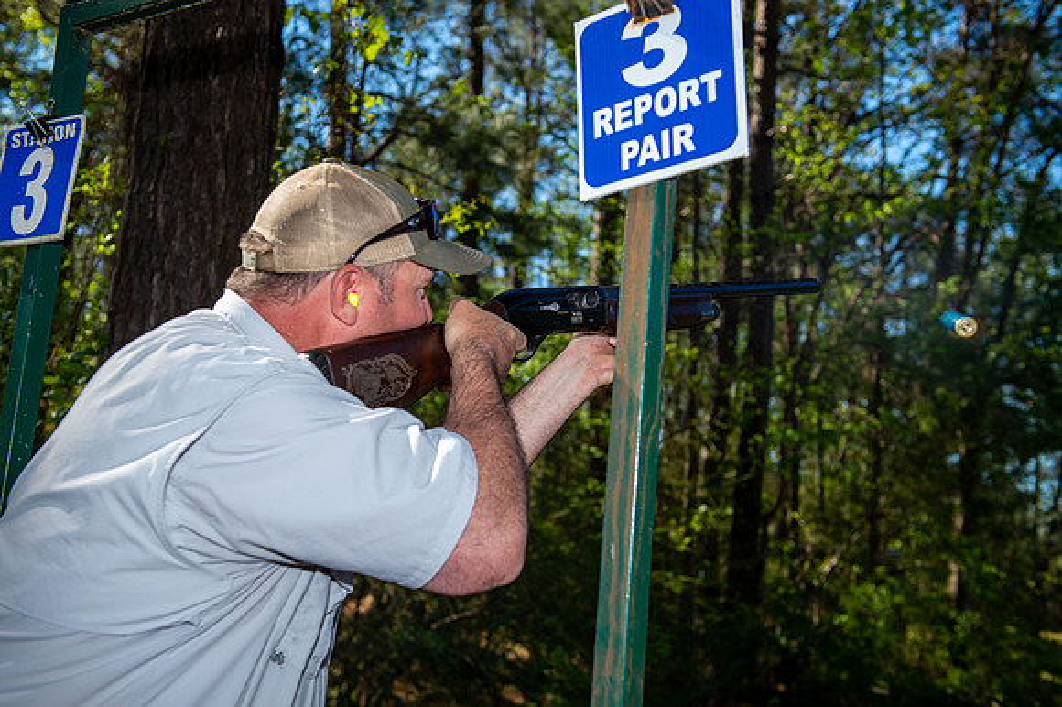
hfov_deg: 43.6
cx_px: 531
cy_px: 354
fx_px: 1327
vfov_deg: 29.8
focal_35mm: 45
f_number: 5
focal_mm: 45
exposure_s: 1/250
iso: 50
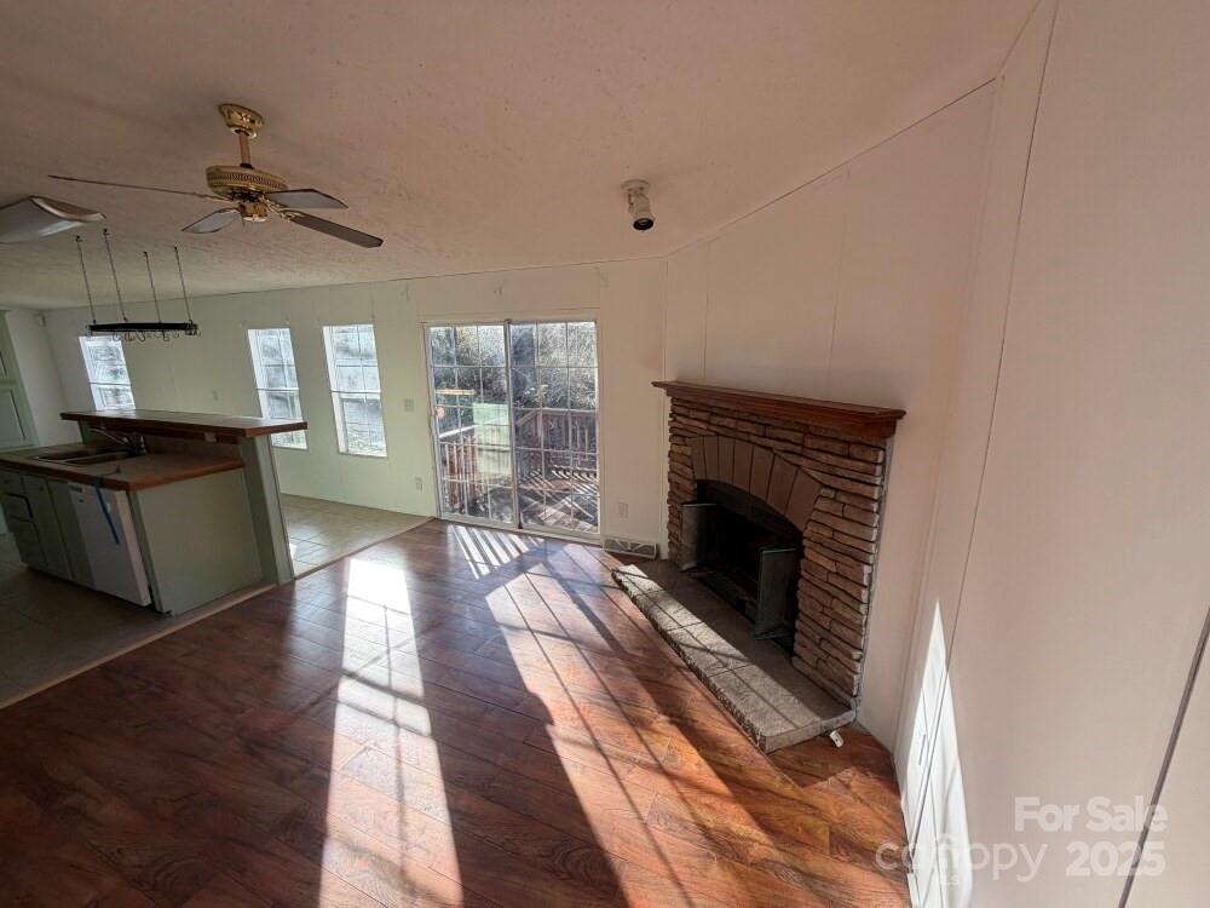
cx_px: 605
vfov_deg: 85.7
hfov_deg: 102.1
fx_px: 489
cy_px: 454
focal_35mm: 14
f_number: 2.2
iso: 80
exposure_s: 1/121
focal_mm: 2.22
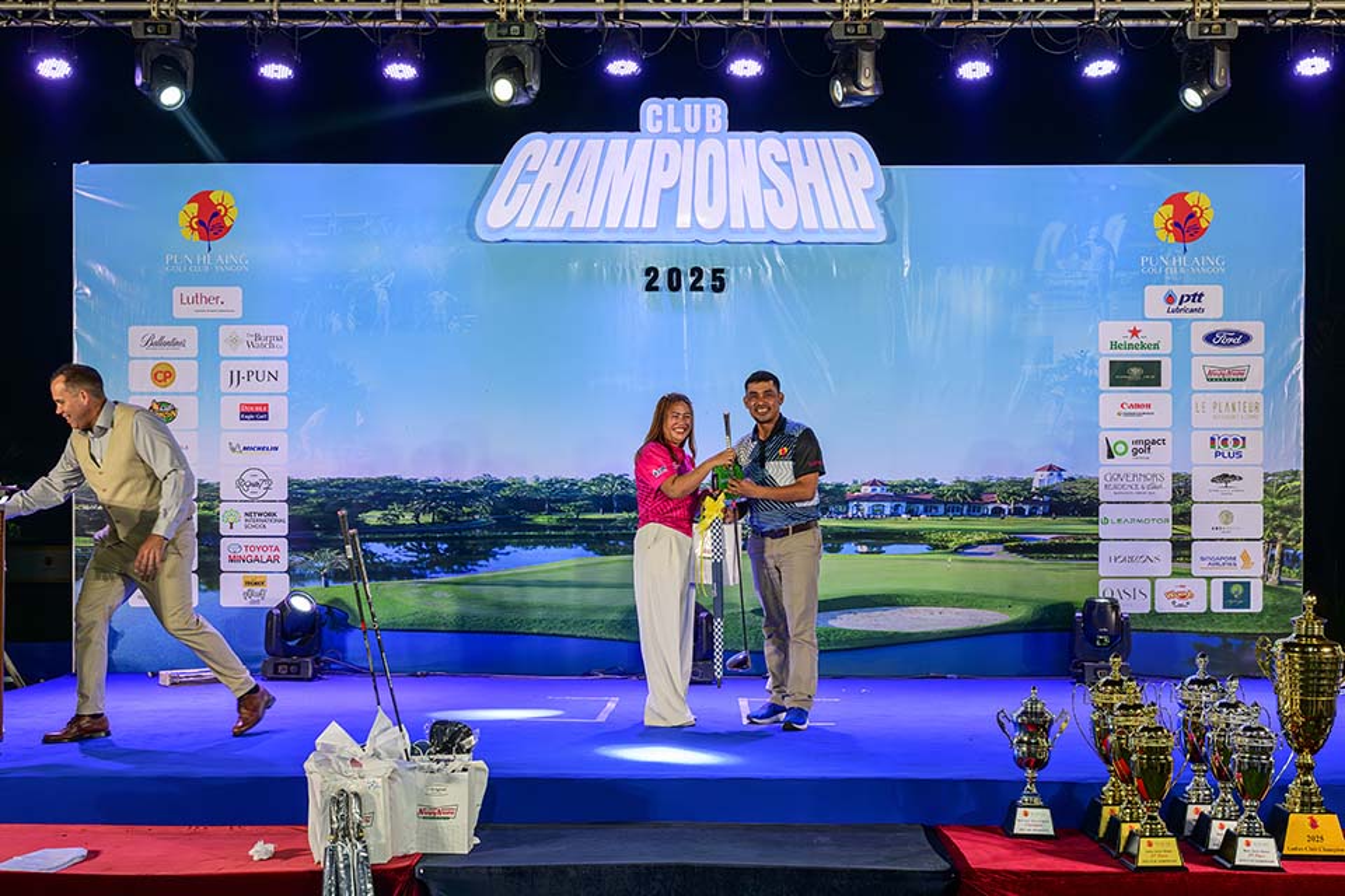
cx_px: 672
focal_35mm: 38
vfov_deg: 35.1
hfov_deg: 50.7
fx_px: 1420
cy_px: 448
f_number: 6.3
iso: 800
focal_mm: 38
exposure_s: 1/125
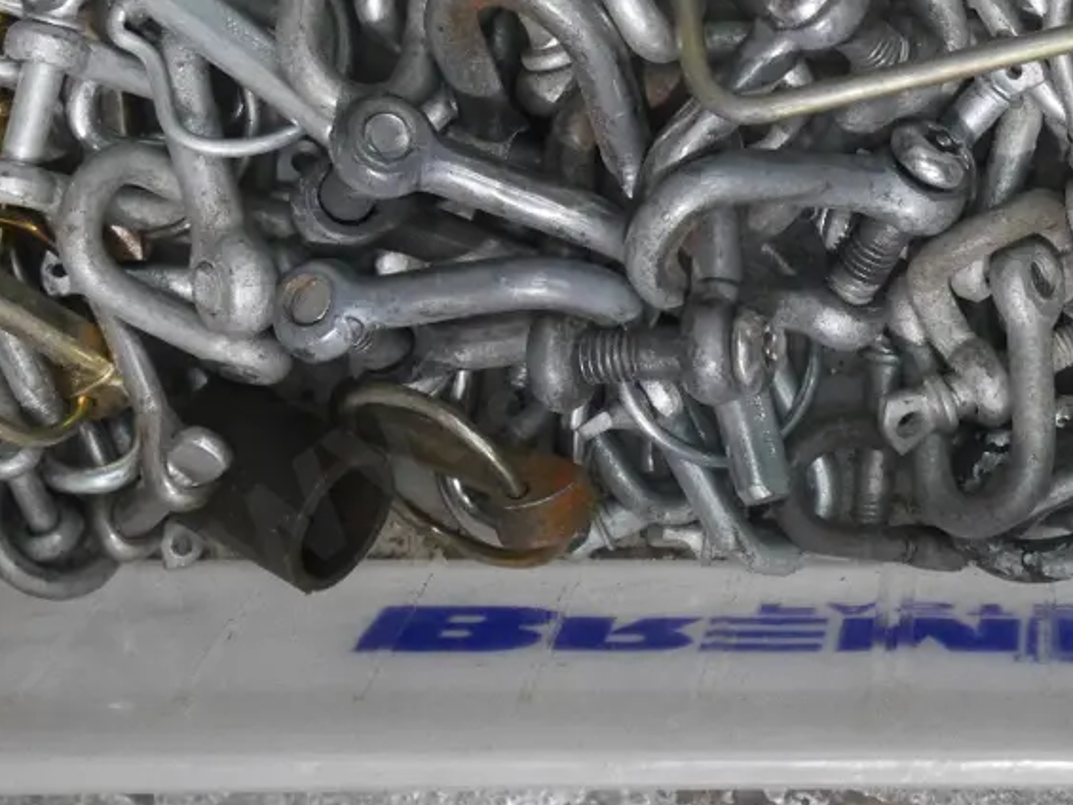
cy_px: 88
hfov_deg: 16.8
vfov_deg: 12.7
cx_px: 868
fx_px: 3596
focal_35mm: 116
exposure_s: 1/40
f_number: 5.6
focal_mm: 32
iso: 3200
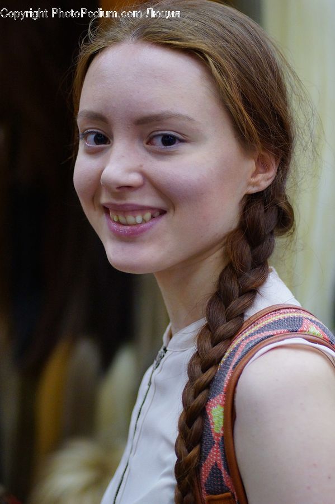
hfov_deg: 10.1
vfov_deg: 15.2
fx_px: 1886
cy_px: 252
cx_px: 168
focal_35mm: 135
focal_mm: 90
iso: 1000
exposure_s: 1/100
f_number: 2.8
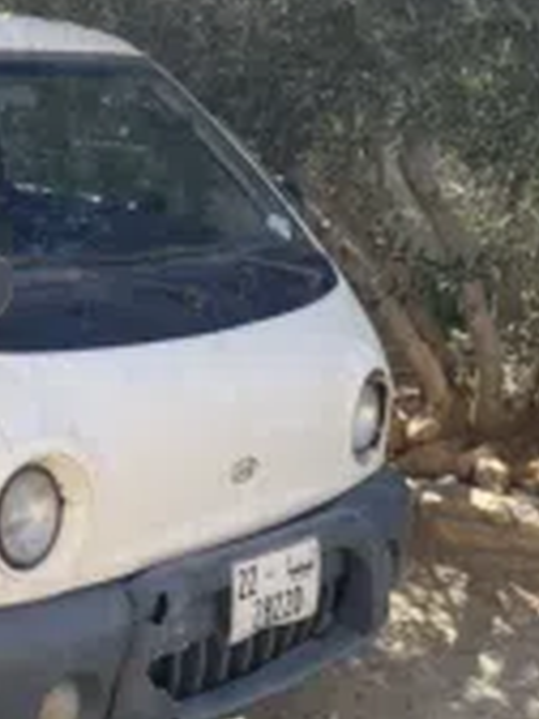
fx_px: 1287
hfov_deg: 22.0
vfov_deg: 30.2
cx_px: -98
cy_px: 111
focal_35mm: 62
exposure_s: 1/1504
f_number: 1.8
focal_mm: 4.25
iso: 32
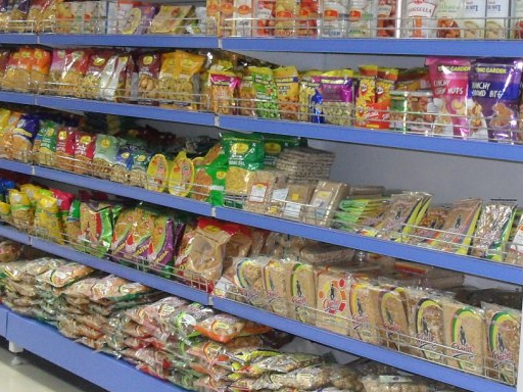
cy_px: 180
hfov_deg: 25.1
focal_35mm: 76
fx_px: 1148
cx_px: 443
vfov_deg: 19.4
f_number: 2.8
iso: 200
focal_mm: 6.3
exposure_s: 1/45
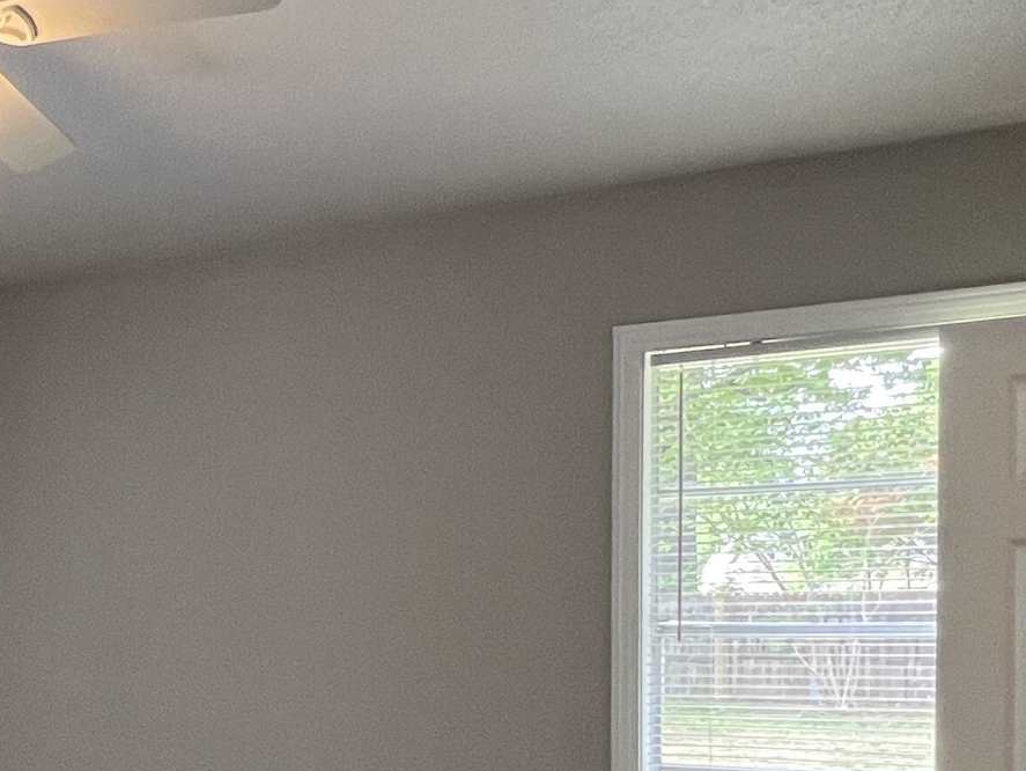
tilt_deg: -1.4
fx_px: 1334
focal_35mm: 45
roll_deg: -0.4
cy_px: 647
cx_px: -46
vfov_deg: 31.2
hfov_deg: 36.8
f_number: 1.8
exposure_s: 1/60
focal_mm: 1.57
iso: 160
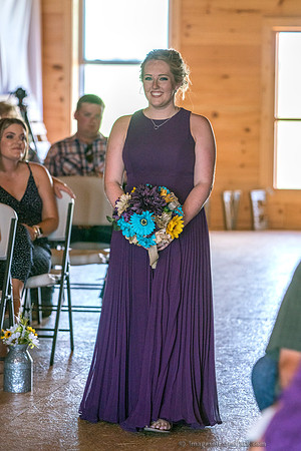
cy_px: 226
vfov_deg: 15.2
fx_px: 1693
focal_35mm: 135
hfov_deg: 10.2
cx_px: 150
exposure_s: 1/400
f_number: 3.5
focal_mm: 135
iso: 2500
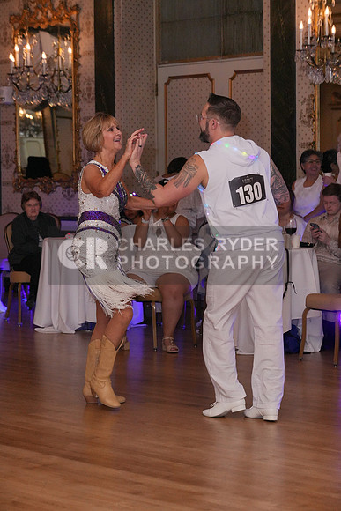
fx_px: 1221
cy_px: 256
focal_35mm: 86
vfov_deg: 23.6
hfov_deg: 15.9
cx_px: 170
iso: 5000
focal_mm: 86
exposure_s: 1/250
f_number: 5.6
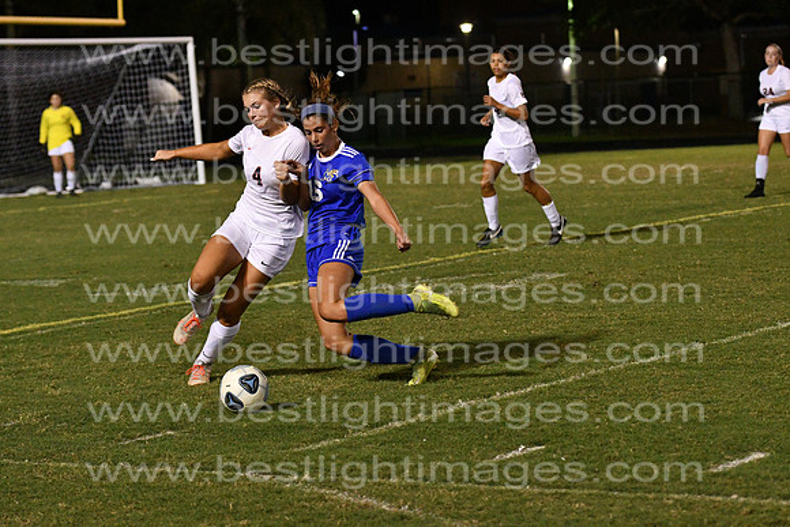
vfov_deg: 11.4
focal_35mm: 120
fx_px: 2634
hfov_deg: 17.1
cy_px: 264
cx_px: 395
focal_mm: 80
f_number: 4
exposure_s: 1/800
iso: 8000
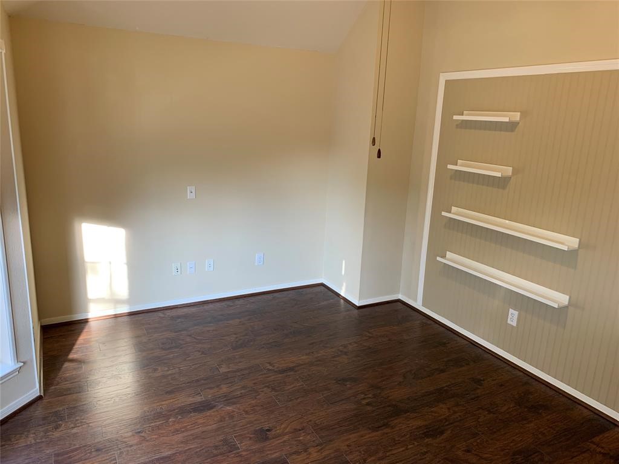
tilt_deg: -13.2
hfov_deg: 67.3
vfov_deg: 53.1
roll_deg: -2.8
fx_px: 465
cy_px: 232
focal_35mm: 26
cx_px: 310
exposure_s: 1/60
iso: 80
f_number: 1.8
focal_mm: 4.25
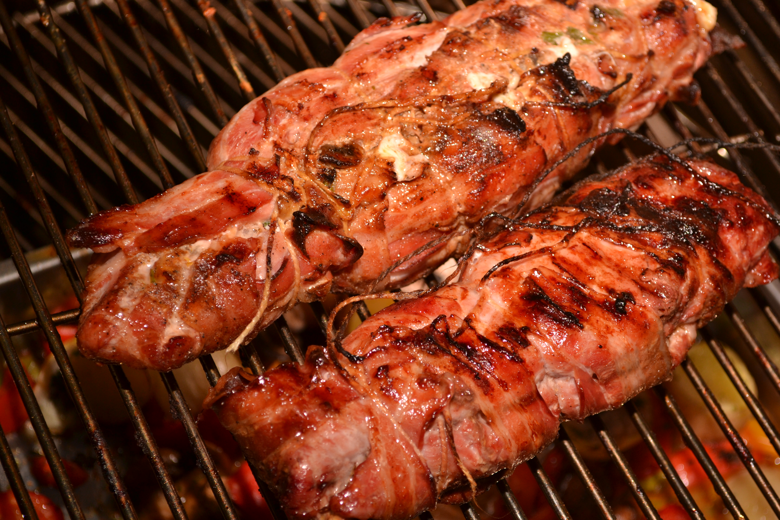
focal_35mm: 72
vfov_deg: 18.9
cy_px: 260
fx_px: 1560
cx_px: 390
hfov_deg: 28.1
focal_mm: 48
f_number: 5.6
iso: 200
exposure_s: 1/200
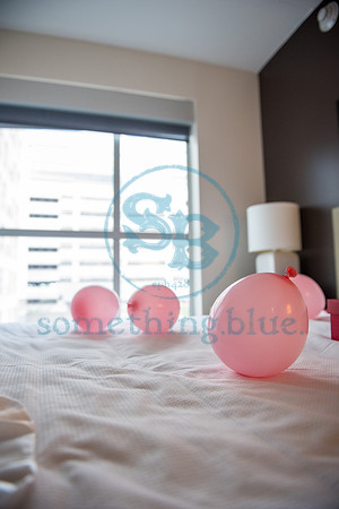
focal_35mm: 24
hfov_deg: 53.1
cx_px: 170
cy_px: 254
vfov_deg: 73.7
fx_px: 339
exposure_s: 1/400
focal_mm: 24
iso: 1600
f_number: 2.8
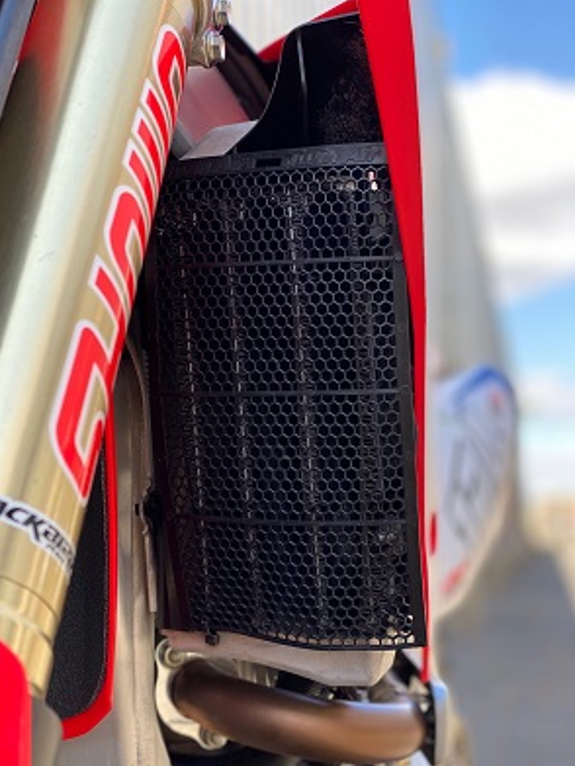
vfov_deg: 36.2
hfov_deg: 27.5
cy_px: 389
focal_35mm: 53
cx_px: 289
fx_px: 1174
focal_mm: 6
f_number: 2
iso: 20
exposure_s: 1/178
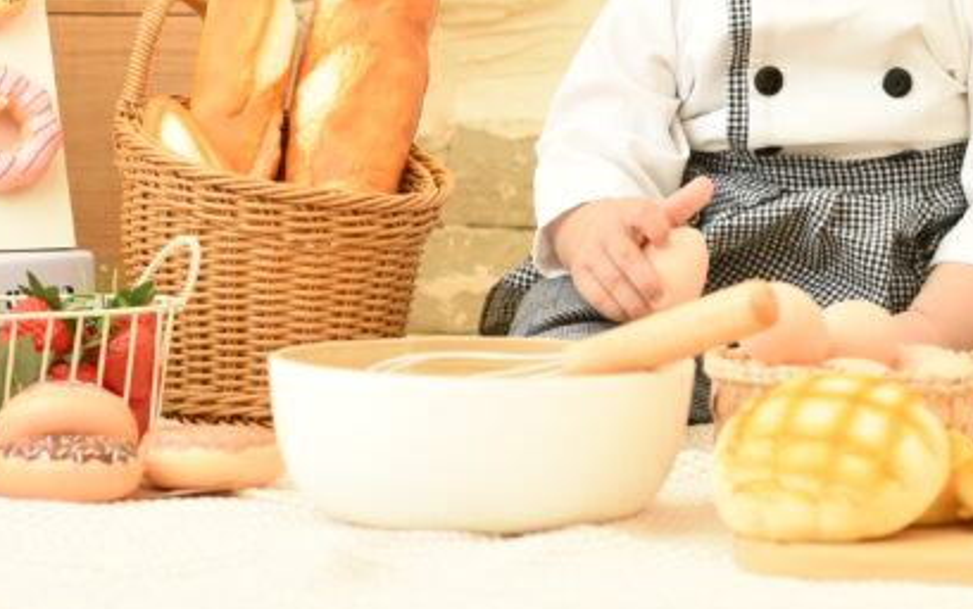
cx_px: 771
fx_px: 5757
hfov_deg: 9.6
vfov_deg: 6.0
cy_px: -123
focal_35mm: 217
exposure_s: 1/160
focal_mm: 85
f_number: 5.6
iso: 1000
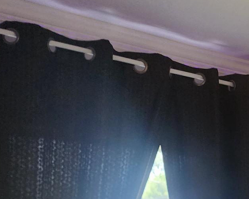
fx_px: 538
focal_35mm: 73
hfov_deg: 23.1
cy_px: 272
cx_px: 323
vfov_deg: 19.1
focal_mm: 6.4
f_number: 1.8
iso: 250
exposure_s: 1/120
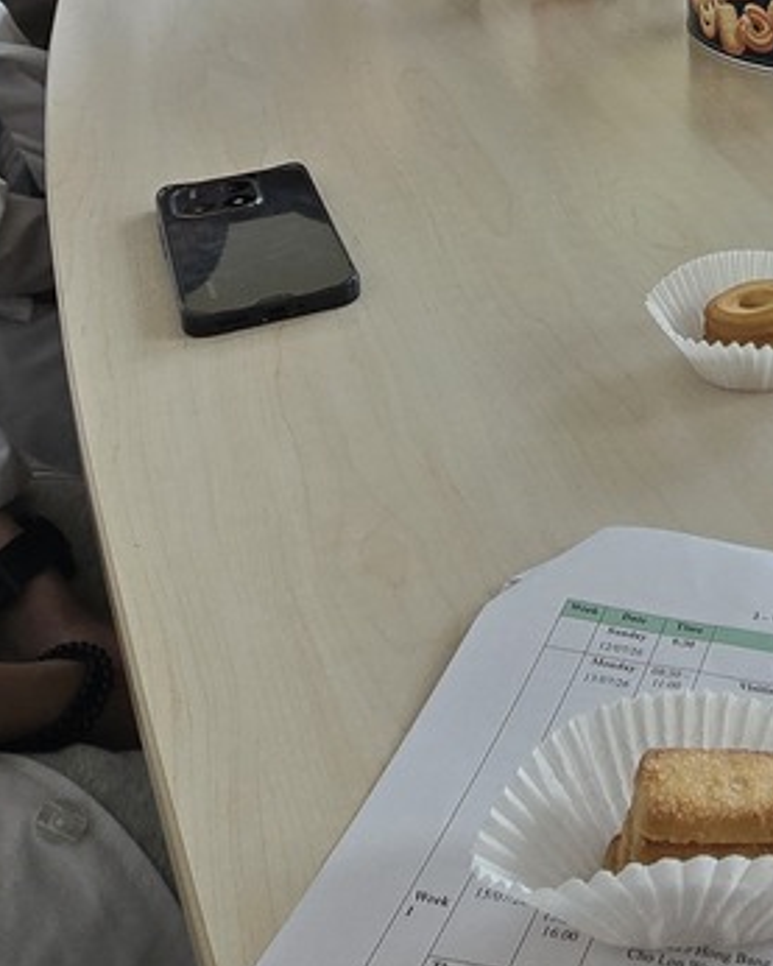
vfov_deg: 35.1
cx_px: 795
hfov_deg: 31.3
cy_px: -134
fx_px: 1258
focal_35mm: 44
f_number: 2.2
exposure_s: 1/132
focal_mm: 2.2
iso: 50
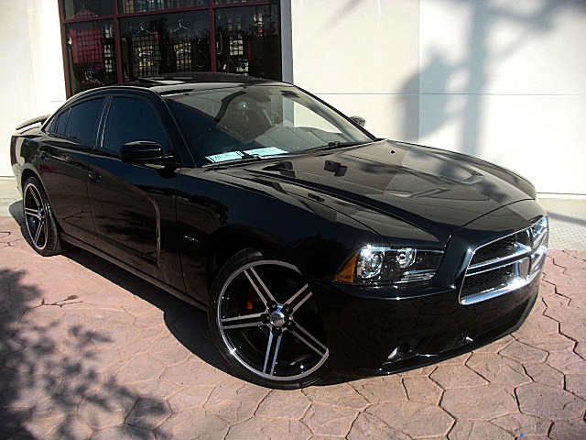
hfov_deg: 51.4
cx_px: 293
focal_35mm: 36
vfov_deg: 39.7
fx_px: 609
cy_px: 220
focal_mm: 6.3
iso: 50
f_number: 2.8
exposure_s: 1/640
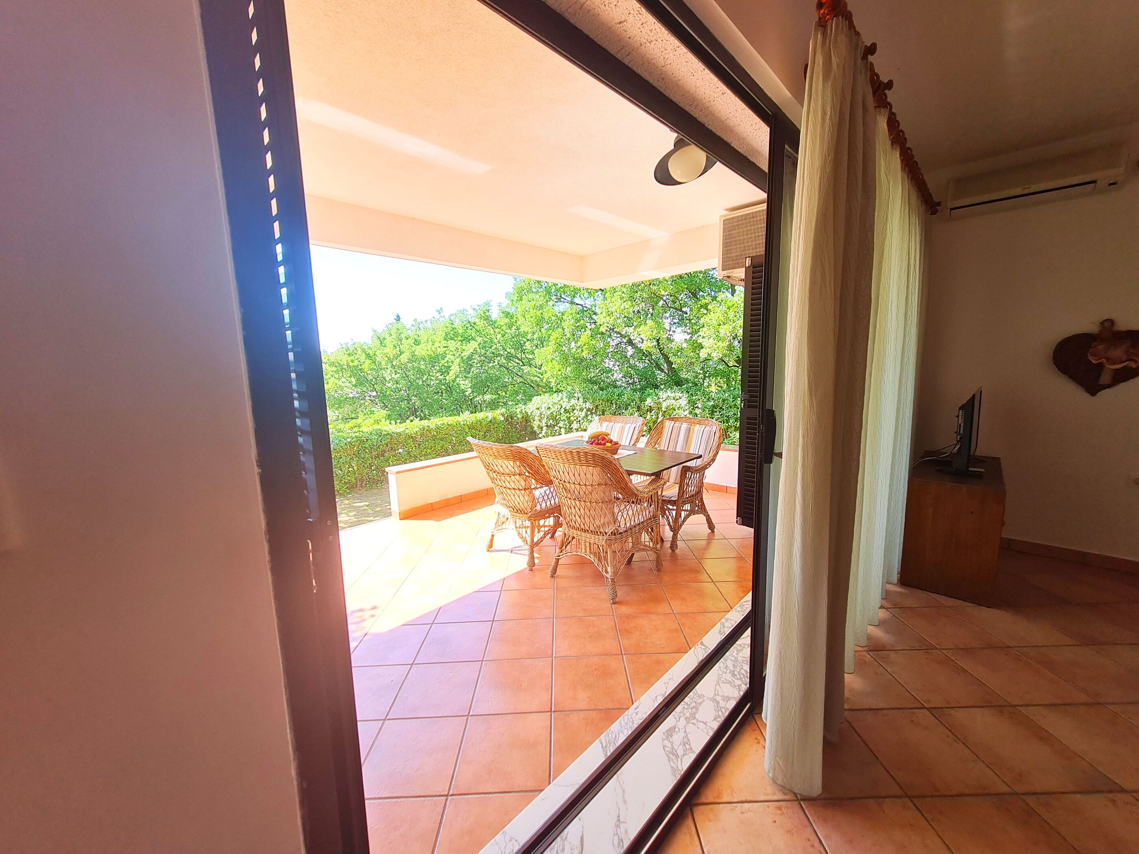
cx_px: 570
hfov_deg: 106.2
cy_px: 427
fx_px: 428
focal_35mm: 13
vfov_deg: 89.9
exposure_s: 1/101
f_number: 2.2
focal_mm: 1.74
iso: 50
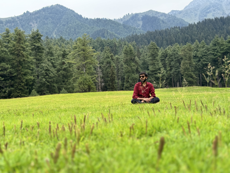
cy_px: 86
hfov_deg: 39.7
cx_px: 115
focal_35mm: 48
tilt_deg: +7.0
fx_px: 319
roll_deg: +2.9
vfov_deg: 30.3
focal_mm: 6.76
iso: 64
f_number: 1.78
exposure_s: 1/802
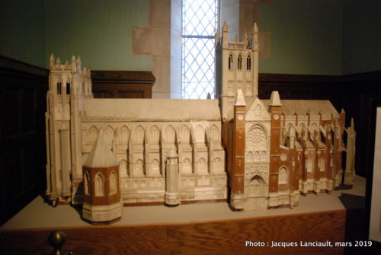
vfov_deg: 48.1
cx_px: 190
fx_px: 286
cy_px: 128
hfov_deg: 67.3
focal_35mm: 27
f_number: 4.5
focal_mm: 18
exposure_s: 1/80
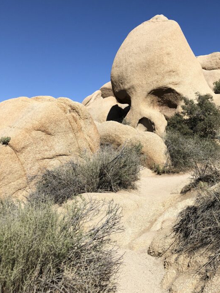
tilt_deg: +8.9
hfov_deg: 34.5
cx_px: 159
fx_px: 348
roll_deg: -1.4
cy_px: 121
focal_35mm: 41
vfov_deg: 45.6
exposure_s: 1/2825
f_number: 1.8
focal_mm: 3.99
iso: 25
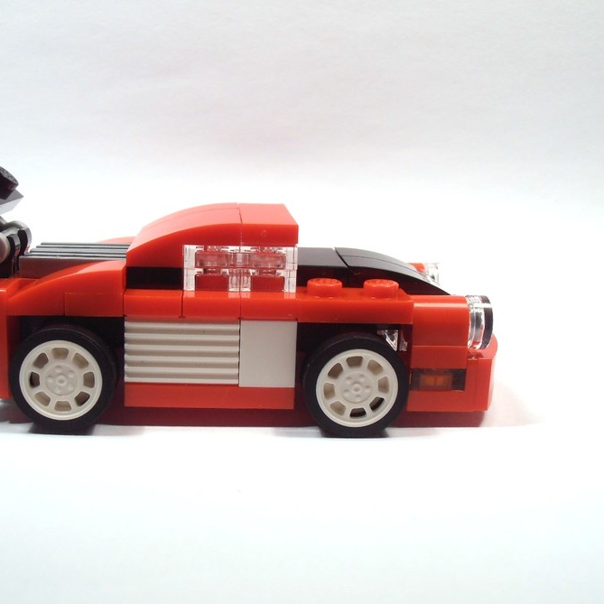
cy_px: 304
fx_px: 869
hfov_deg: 38.1
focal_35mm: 44
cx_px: 230
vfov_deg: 38.3
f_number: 3.9
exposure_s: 1/50
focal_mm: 6.61
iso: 80
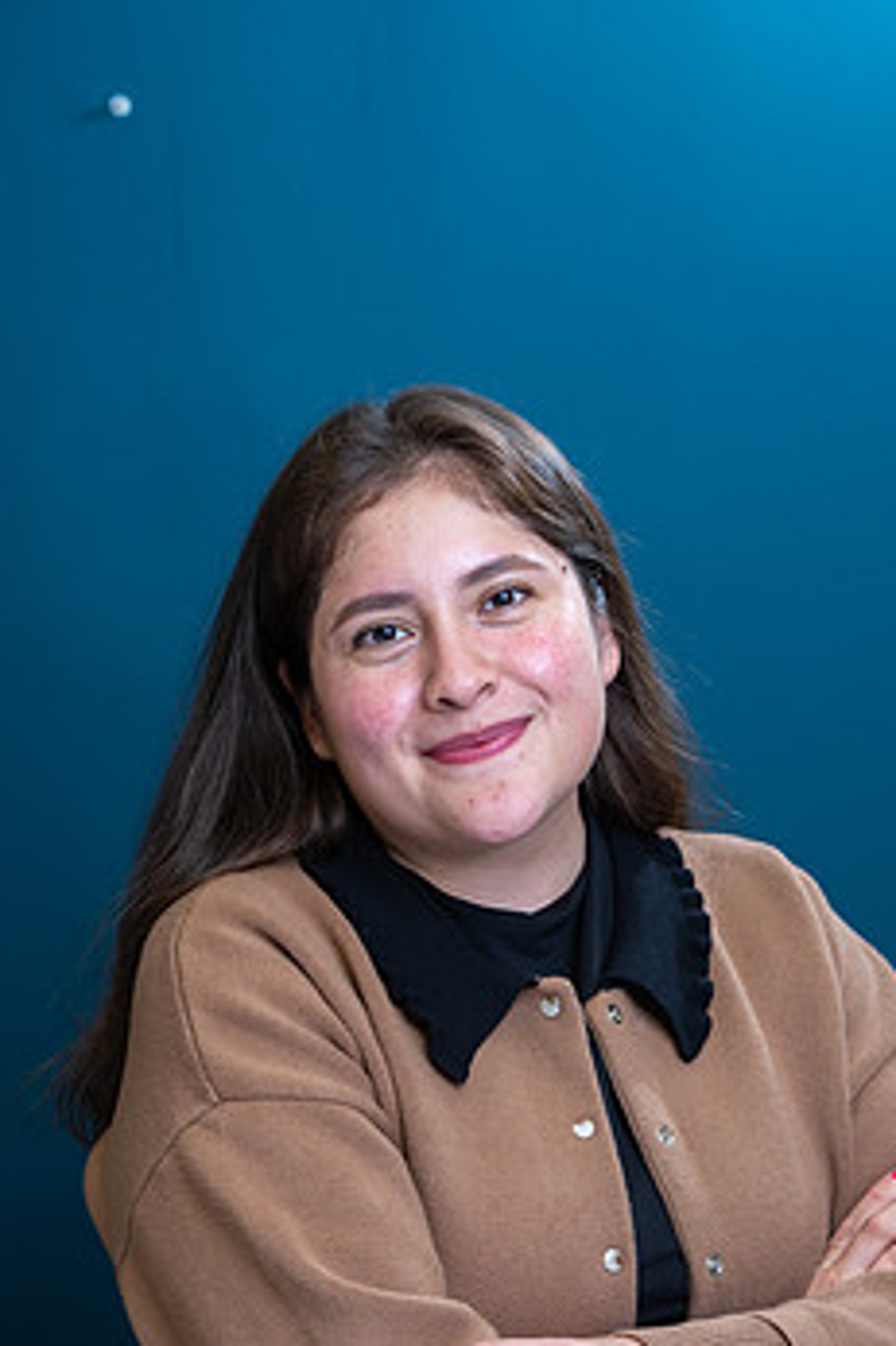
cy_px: 865
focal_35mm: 96
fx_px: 3587
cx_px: 535
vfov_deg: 21.2
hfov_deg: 14.2
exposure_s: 1/125
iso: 320
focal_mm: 74
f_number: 5
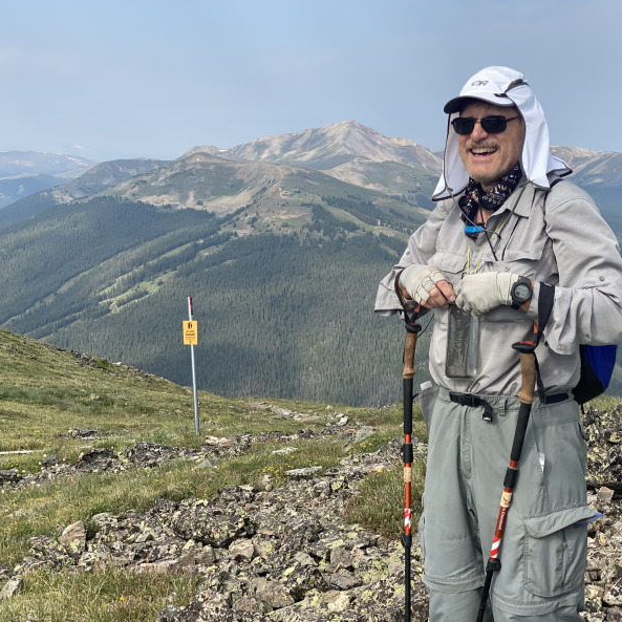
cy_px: 308
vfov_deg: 27.7
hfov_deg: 27.5
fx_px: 1260
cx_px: 416
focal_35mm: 62
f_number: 2
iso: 20
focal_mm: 6
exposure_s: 1/1261
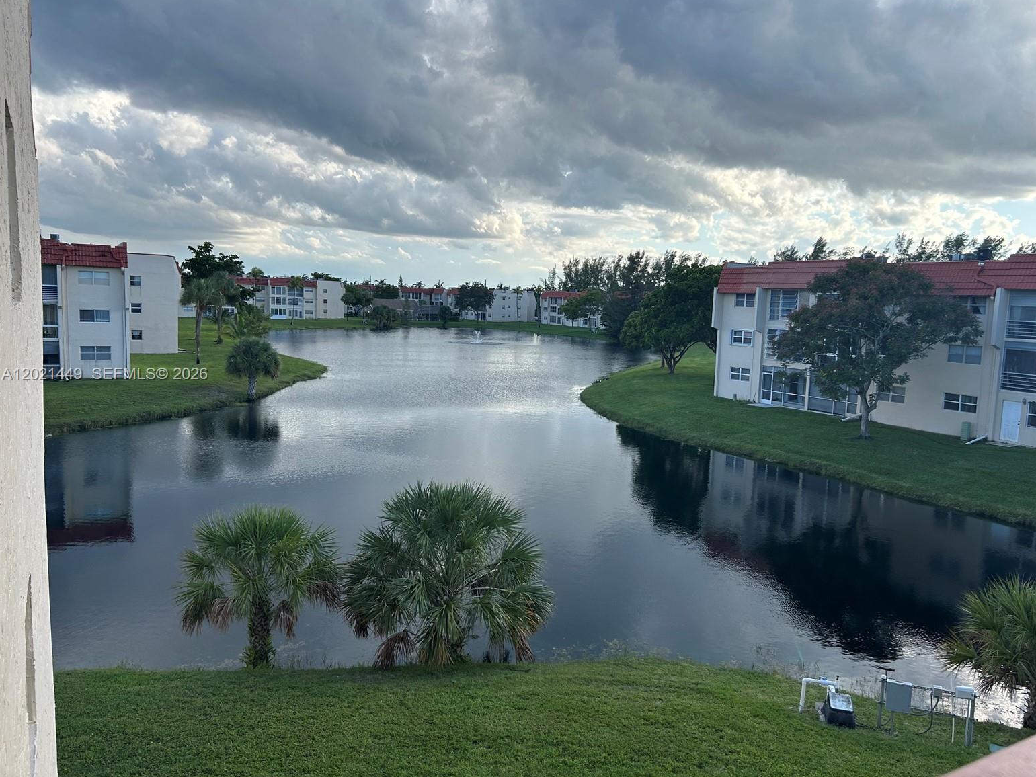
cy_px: 375
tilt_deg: -5.5
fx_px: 808
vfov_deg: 51.4
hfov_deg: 65.3
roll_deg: -1.8
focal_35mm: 27
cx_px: 536
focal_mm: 5.7
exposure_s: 1/2008
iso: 50
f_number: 1.5
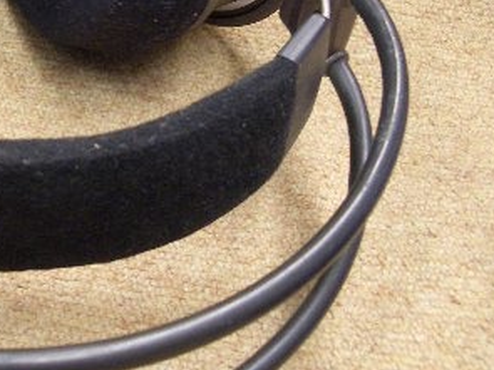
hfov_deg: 24.5
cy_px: 50
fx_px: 1084
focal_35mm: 76
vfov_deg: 19.1
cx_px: 3
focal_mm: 5.8
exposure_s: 1/8
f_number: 2.6
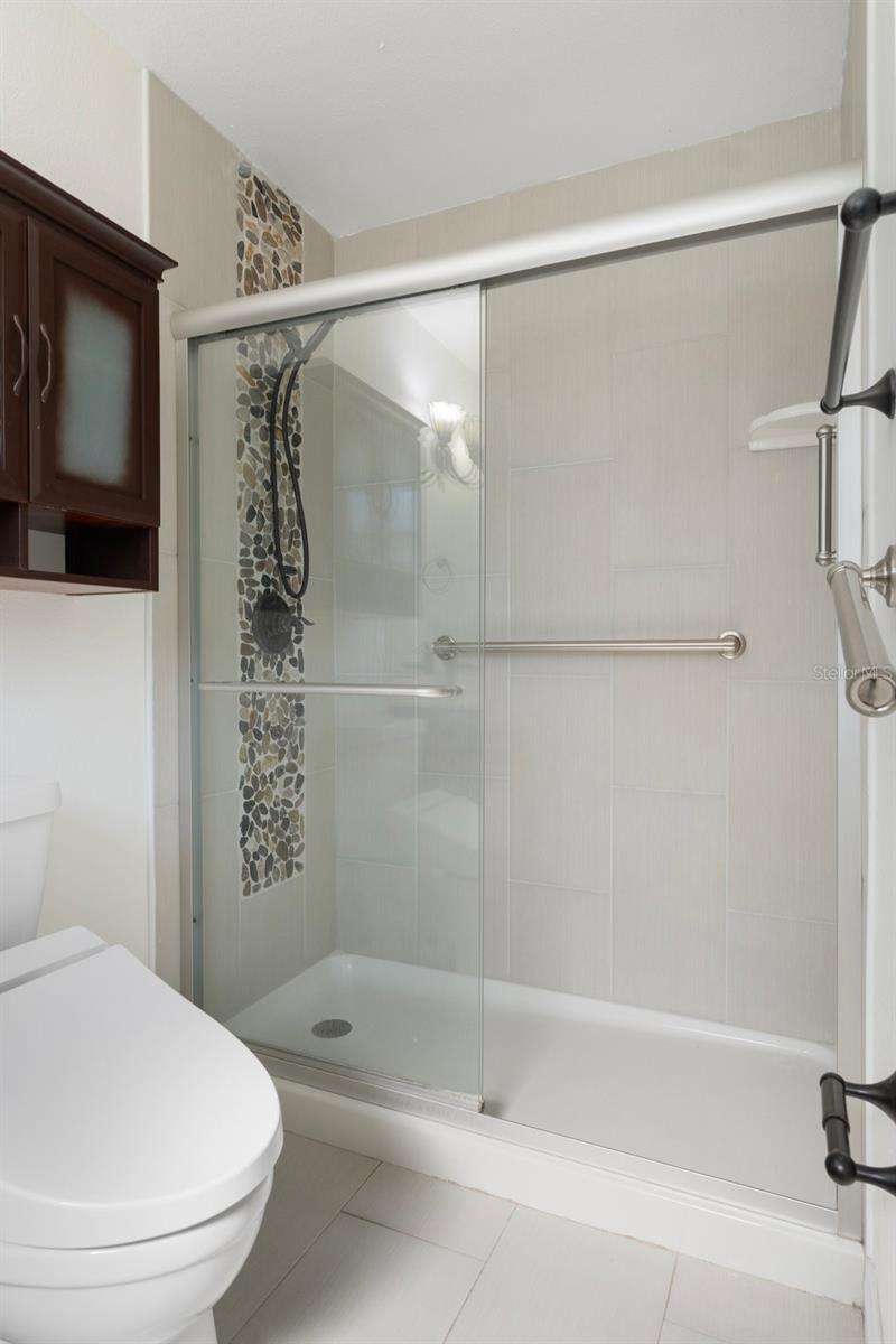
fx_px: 728
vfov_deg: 85.4
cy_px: 672
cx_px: 448
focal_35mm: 20
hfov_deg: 63.2
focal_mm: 13
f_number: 8
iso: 320
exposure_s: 1/1.43
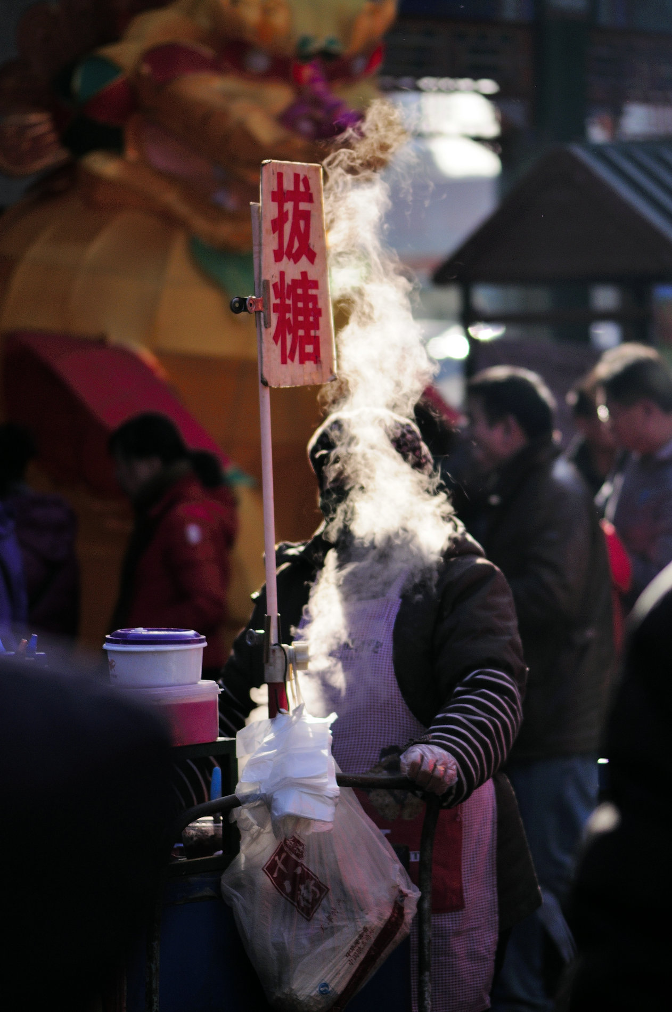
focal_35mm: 158
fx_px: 4421
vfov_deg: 13.1
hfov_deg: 8.7
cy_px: 506
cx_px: 336
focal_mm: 105
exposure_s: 1/2500
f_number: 2.8
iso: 200
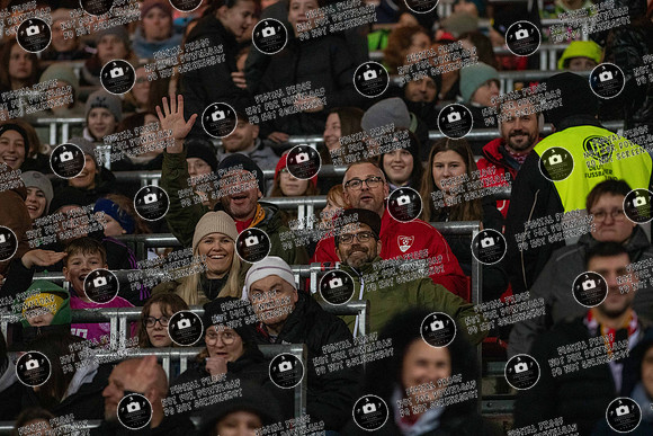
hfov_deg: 6.2
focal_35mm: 333
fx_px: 6036
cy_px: 196
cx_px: 361
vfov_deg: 4.1
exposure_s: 1/1250
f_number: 3.2
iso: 2500
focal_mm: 300
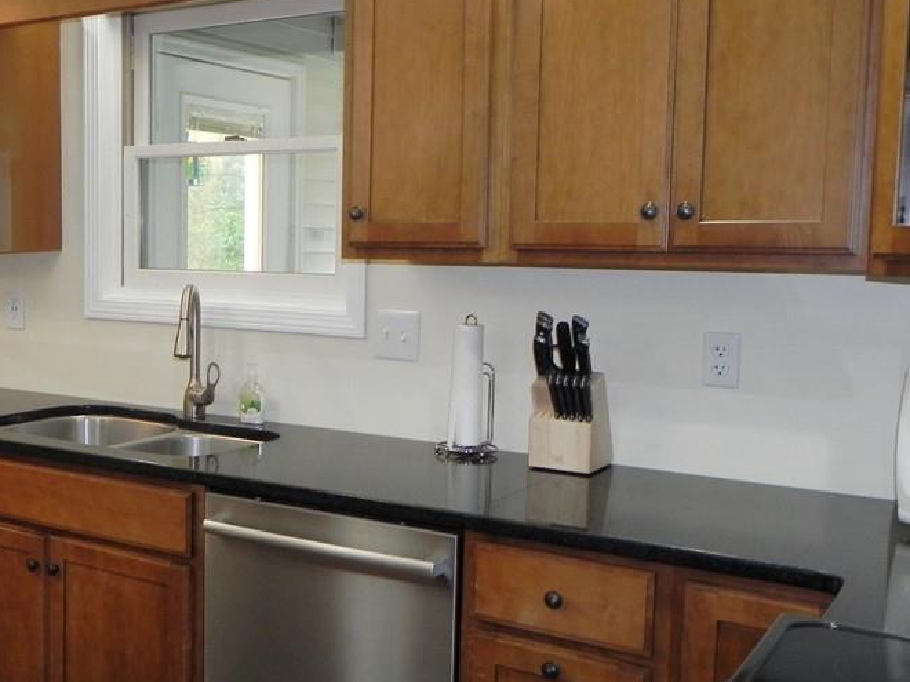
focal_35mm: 45
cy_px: 355
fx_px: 1183
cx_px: 236
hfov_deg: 41.0
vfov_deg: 32.2
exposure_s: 1/30
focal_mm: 5.2
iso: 200
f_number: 2.8
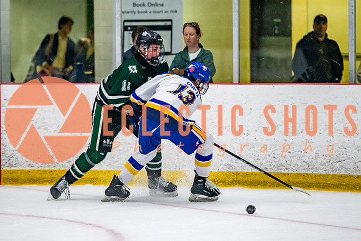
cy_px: 91
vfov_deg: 5.0
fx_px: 2737
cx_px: 170
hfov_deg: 7.5
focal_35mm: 273
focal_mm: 185
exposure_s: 1/640
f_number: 3.2
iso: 2000
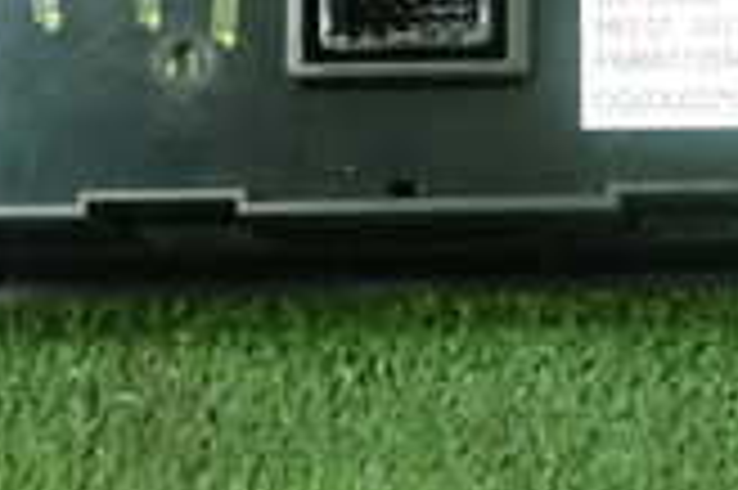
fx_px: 2335
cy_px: 99
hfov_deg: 17.6
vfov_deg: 11.9
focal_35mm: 114
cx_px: 702
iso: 500
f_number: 2.3
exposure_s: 1/30
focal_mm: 5.4
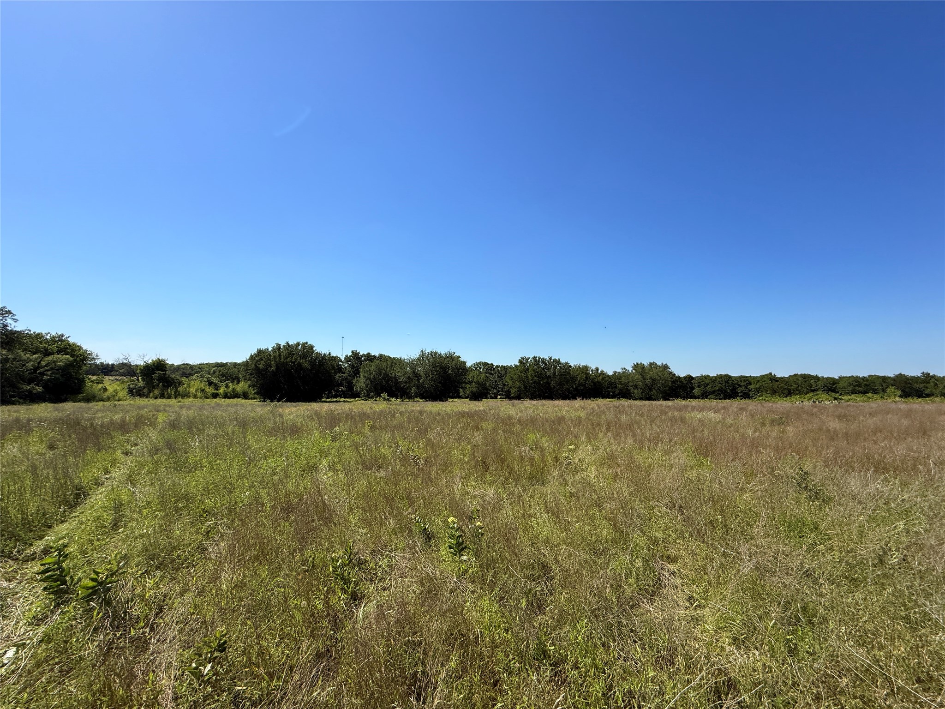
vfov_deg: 85.7
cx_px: 472
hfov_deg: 102.1
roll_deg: -2.2
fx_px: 382
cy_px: 354
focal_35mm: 14
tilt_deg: +1.8
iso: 50
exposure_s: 1/2841
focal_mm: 2.22
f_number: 2.2
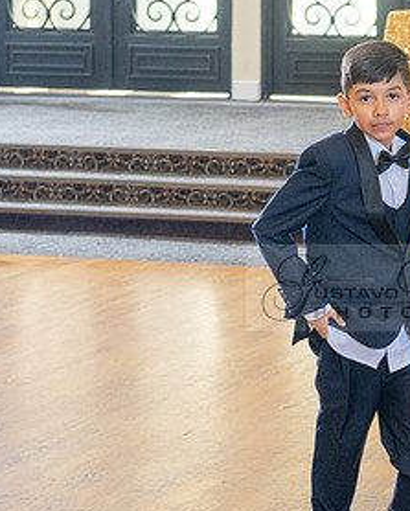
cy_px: 228
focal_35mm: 164
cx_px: 281
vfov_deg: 11.7
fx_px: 2483
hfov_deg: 9.4
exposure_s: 1/125
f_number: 4
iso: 800
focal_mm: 62
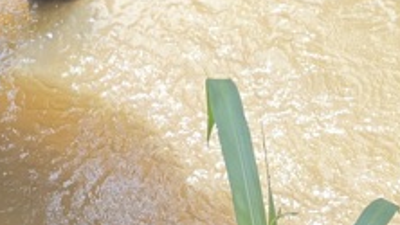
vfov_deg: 6.7
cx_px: -47
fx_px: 1782
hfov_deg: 12.6
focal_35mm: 168
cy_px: -379
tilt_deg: -20.0
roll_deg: +2.0
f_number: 1.78
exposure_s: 1/243
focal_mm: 6.76
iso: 100
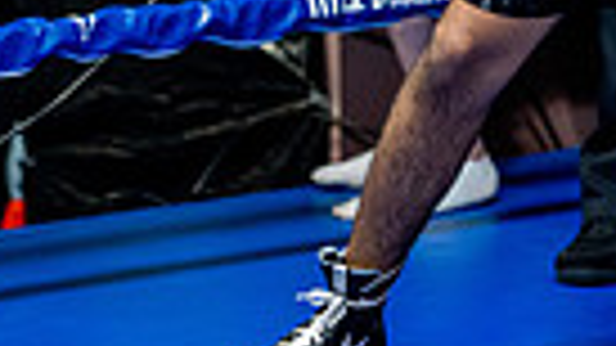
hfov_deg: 6.4
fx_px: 5520
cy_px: -371
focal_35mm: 338
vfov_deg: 3.6
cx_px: 733
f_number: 2
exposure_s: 1/1000
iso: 4000
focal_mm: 76
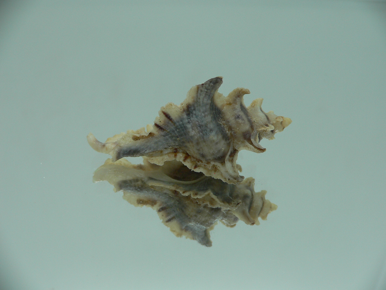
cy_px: 145
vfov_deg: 40.7
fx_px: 390
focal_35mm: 35
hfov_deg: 52.6
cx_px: 193
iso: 80
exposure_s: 1/60
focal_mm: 4.6
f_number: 2.8
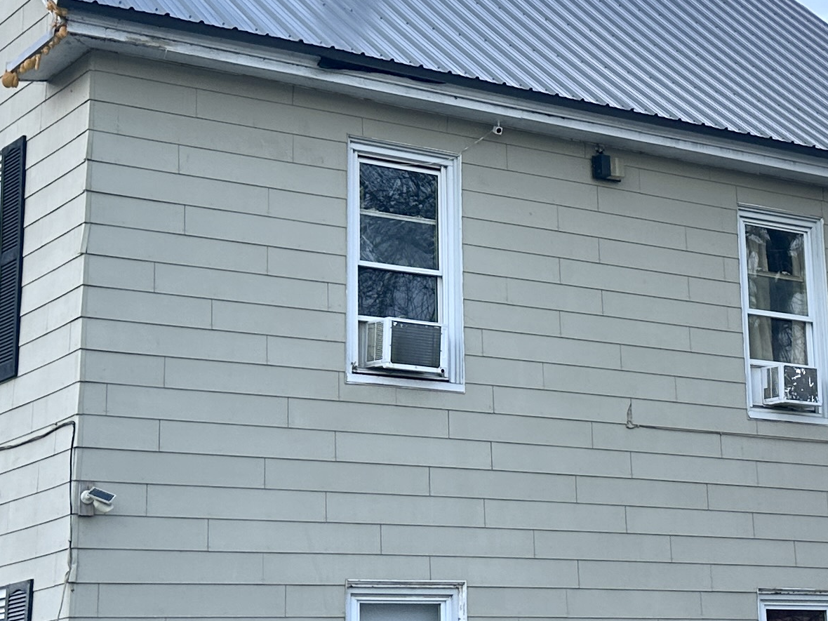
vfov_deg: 18.0
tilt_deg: +14.3
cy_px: 215
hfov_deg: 23.7
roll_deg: +2.0
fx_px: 1961
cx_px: 580
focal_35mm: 82
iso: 50
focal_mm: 6.86
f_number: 1.78
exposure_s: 1/125
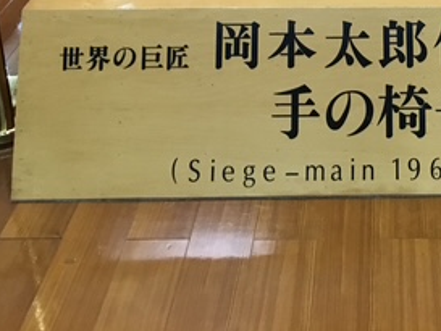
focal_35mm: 68
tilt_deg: -23.3
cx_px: 381
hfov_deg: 27.7
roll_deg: -0.6
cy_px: -55
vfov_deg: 20.4
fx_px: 867
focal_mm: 4.15
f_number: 2.2
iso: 200
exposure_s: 1/15
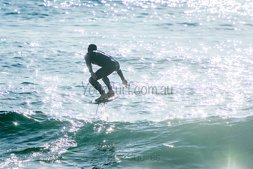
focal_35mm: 510
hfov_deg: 4.0
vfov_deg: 2.7
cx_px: 126
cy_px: 84
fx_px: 3585
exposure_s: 1/1250
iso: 100
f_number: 6.3
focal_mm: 340
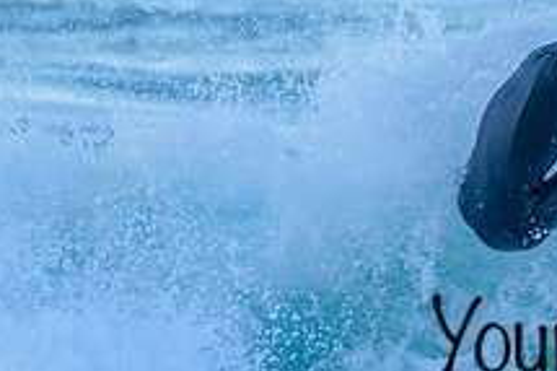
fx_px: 39809
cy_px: 260
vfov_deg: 0.5
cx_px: 752
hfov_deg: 0.8
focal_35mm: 2575
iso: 900
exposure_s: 1/1600
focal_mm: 800
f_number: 6.3
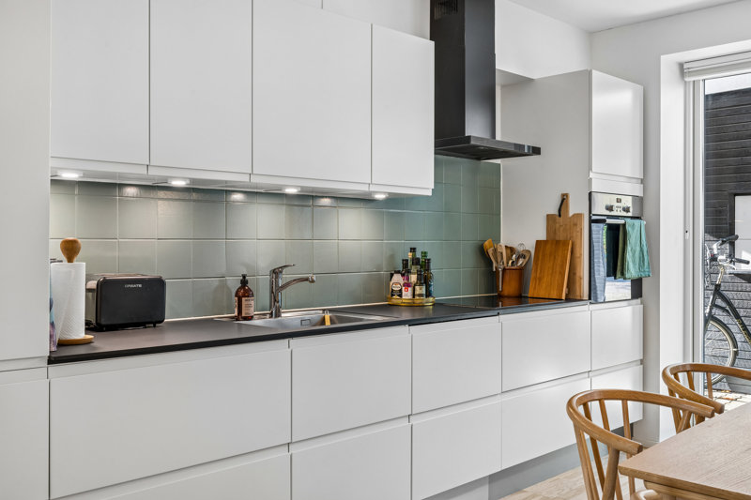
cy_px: 250
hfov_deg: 54.4
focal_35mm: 35
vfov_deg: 37.8
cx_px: 376
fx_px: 730
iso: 160
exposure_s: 1/3.33
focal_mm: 35
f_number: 10
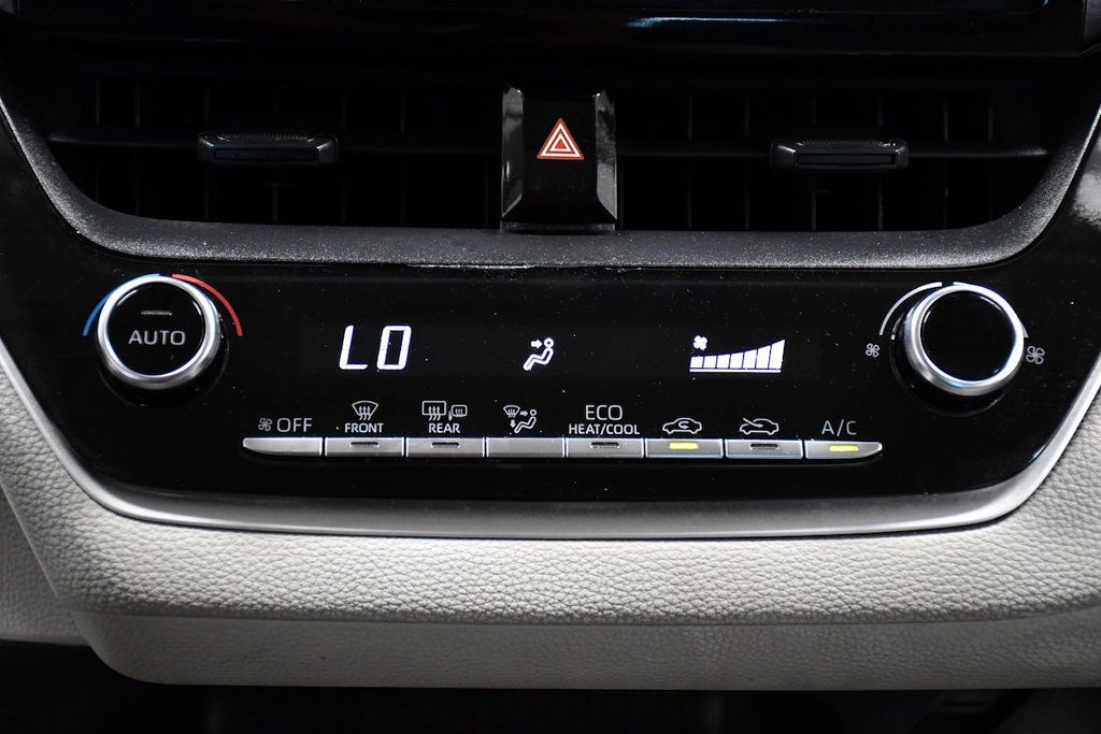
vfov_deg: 20.3
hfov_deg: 30.1
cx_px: 550
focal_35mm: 67
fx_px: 2049
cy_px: 367
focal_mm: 45
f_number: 4.5
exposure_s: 1/100
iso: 2500
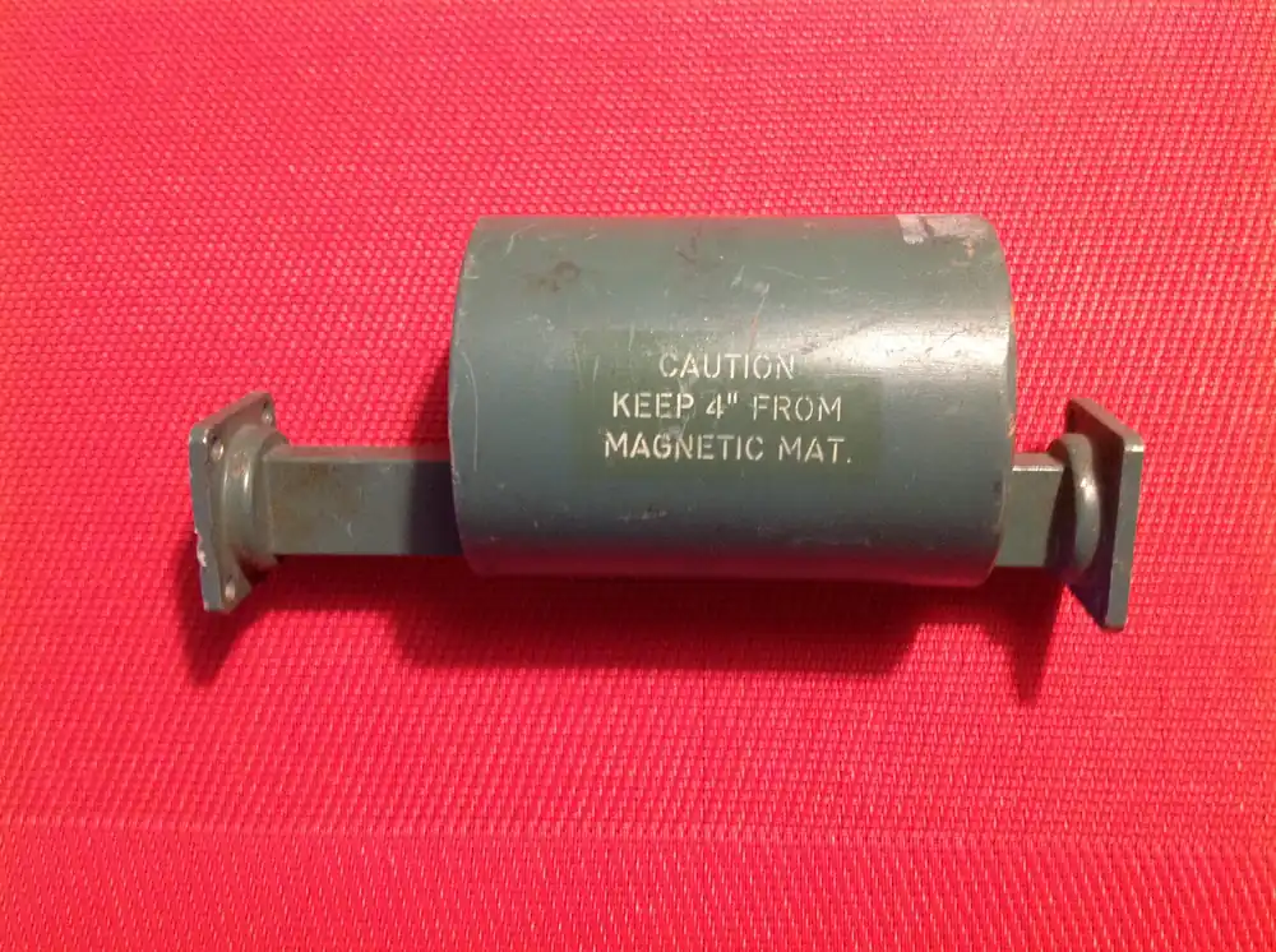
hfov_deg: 52.7
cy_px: 476
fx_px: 1288
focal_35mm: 35
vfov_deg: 40.6
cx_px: 638
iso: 400
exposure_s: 1/17
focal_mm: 4.28
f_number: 2.4
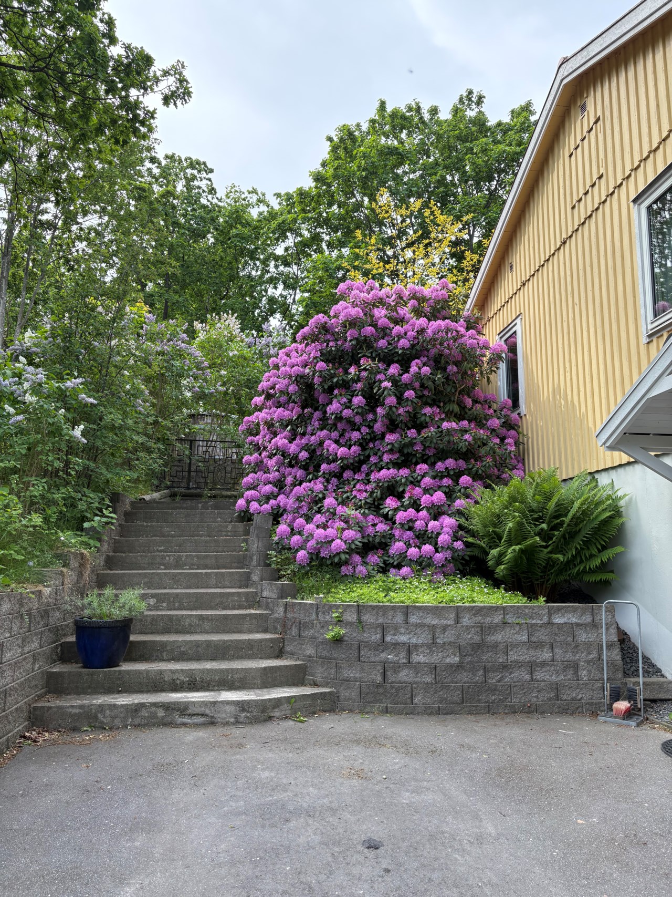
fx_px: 673
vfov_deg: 67.3
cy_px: 448
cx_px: 336
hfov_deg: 53.1
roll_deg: +0.1
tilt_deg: +10.2
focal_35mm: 26
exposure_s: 1/647
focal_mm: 5.96
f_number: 1.6
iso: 64
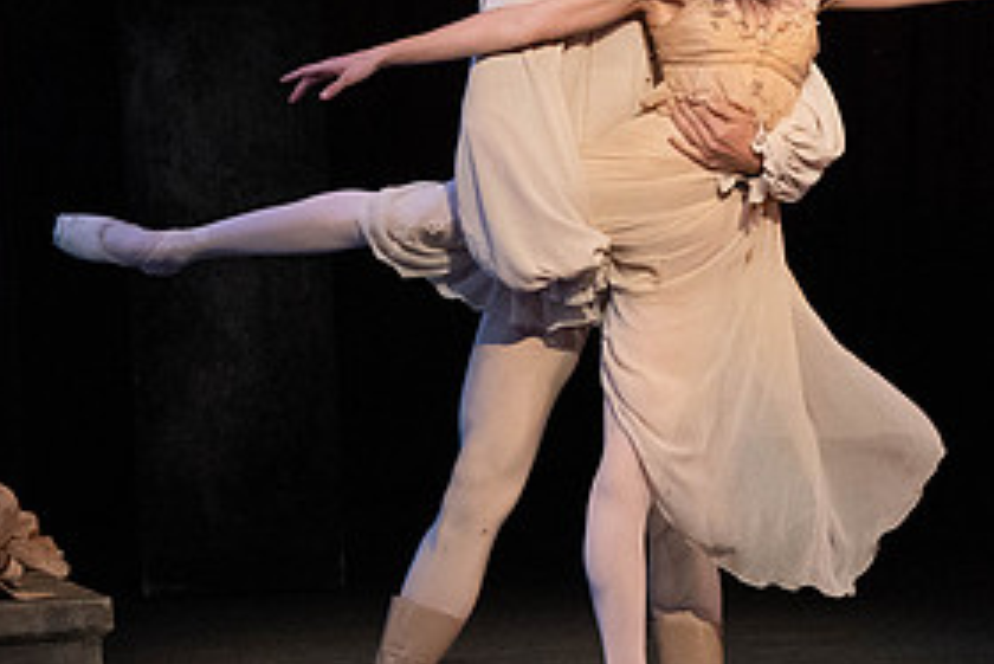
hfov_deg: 2.5
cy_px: 100
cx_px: 612
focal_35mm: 833
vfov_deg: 1.7
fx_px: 23011
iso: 6400
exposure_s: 1/320
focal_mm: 318
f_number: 6.3
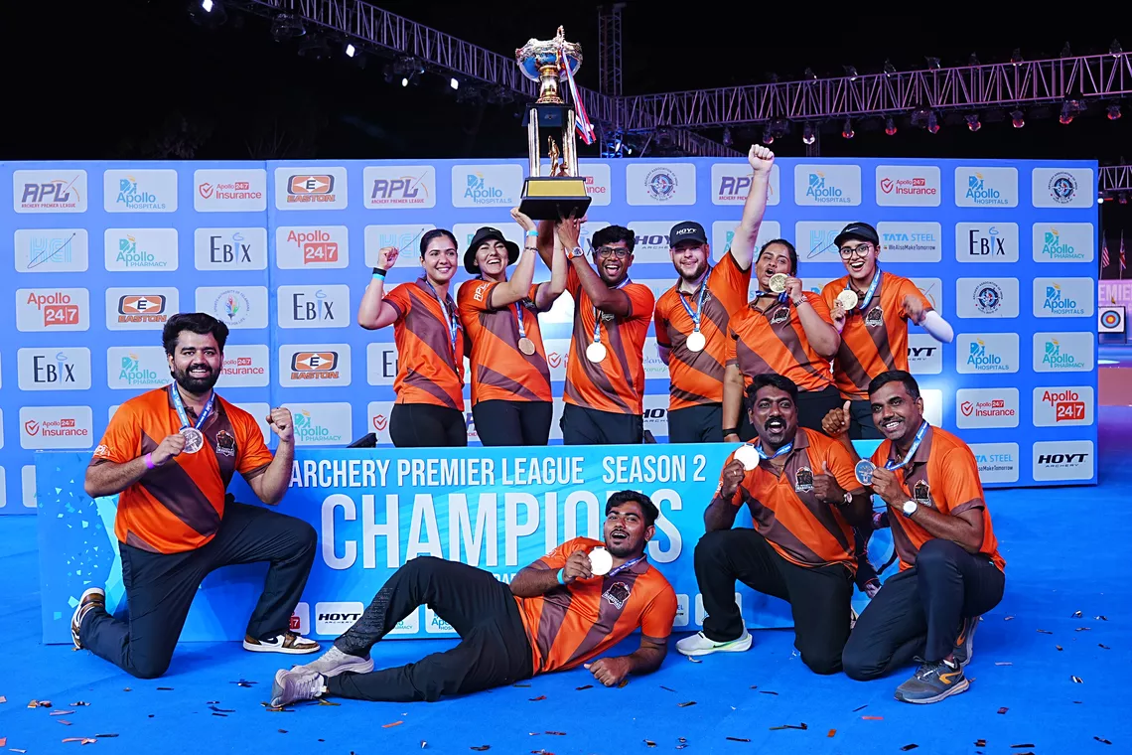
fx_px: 1163
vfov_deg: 35.9
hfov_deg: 51.9
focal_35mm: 37
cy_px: 378
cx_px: 566
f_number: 3.2
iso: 125
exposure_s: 1/125
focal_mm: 25
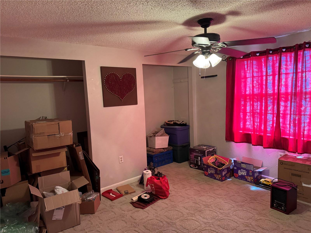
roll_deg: +4.3
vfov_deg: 56.8
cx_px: 156
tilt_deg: -7.6
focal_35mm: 24
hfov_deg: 71.6
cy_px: 116
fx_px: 216
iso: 640
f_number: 1.78
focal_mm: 6.76
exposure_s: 1/60
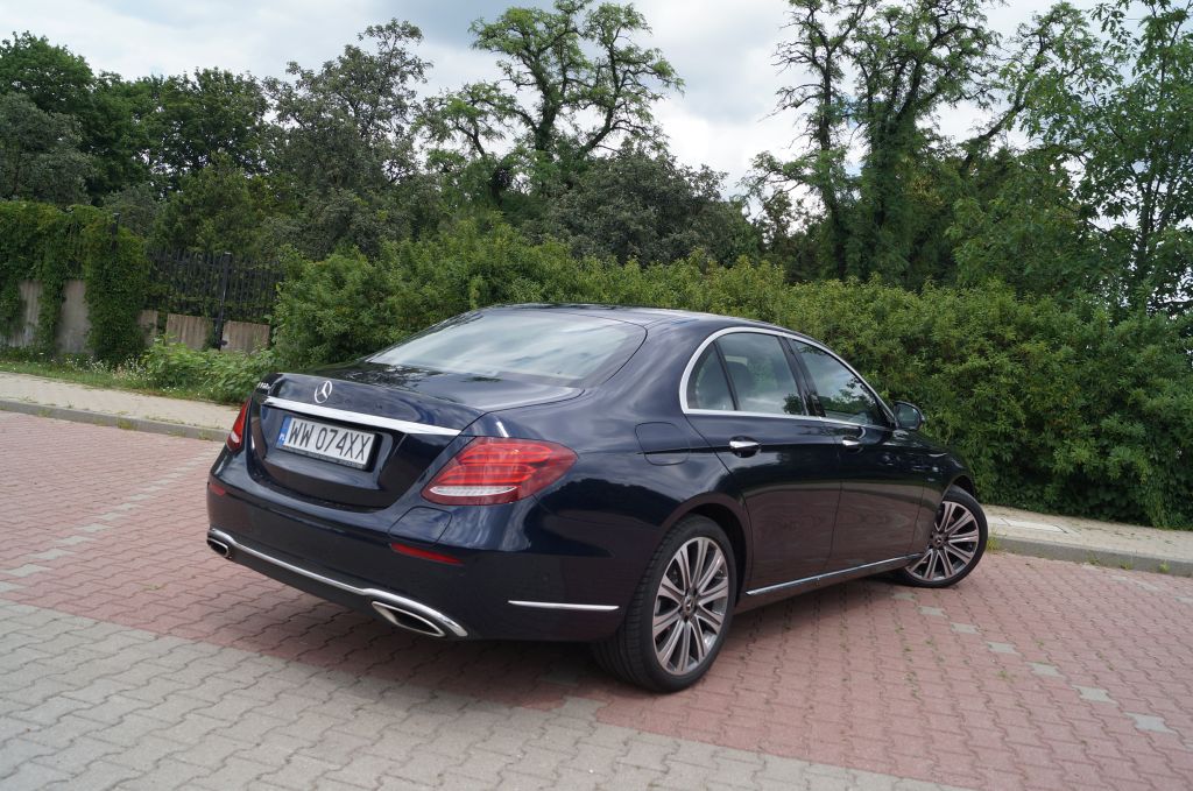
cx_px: 596
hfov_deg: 62.0
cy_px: 396
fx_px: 992
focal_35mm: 30
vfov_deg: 43.5
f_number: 7.1
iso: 100
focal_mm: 20
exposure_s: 1/200
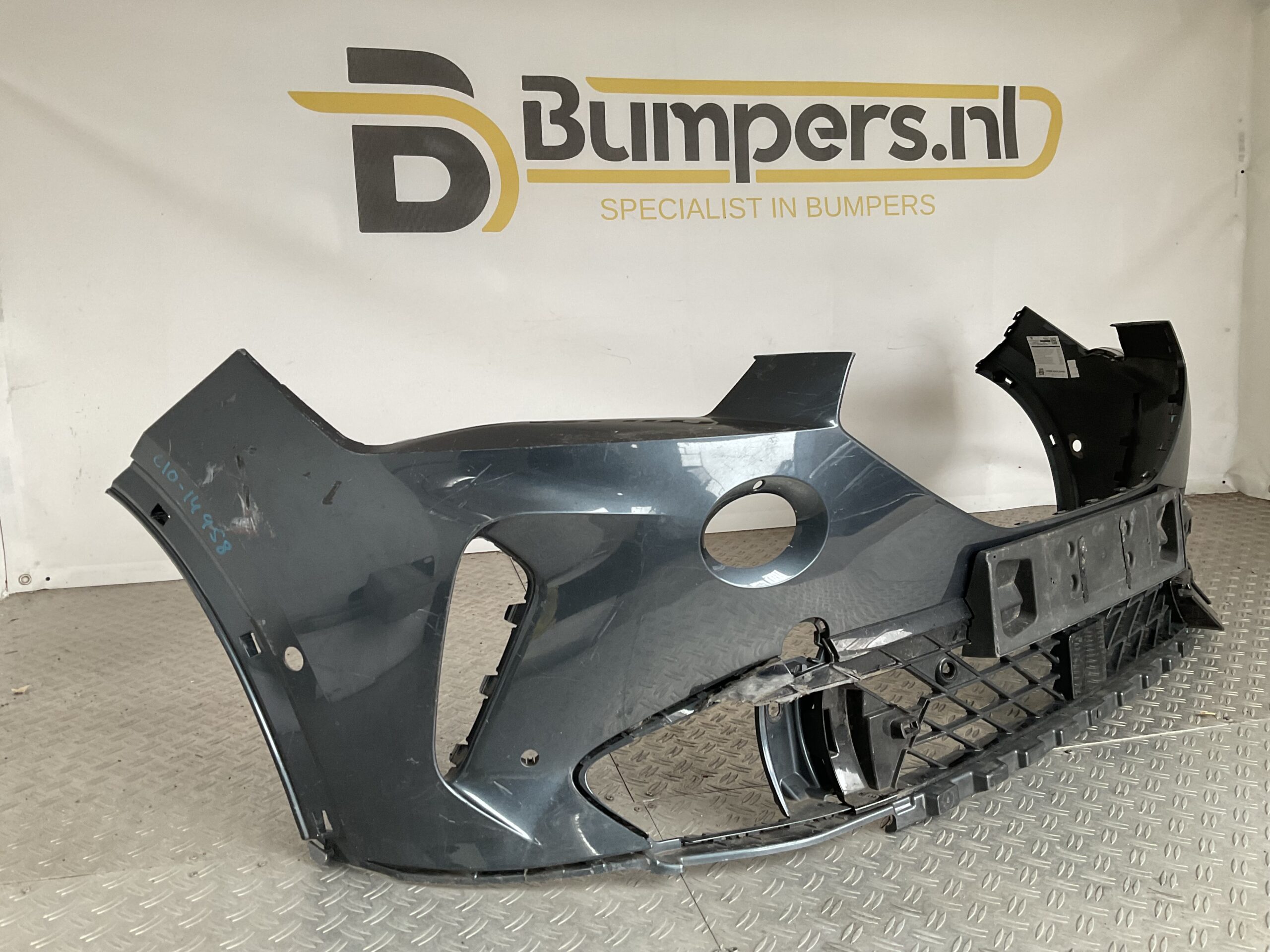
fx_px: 1064
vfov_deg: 48.2
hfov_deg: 61.7
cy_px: 476
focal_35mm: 29
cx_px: 635
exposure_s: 1/60
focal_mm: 3
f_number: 1.8
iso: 64
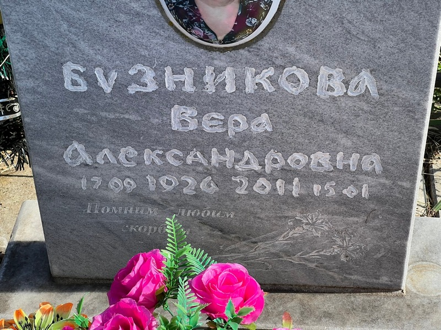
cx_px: 220
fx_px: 981
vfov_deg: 19.1
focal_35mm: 77
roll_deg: -0.4
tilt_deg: -43.2
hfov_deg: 25.3
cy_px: 165
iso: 32
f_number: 2.8
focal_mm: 9
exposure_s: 1/352
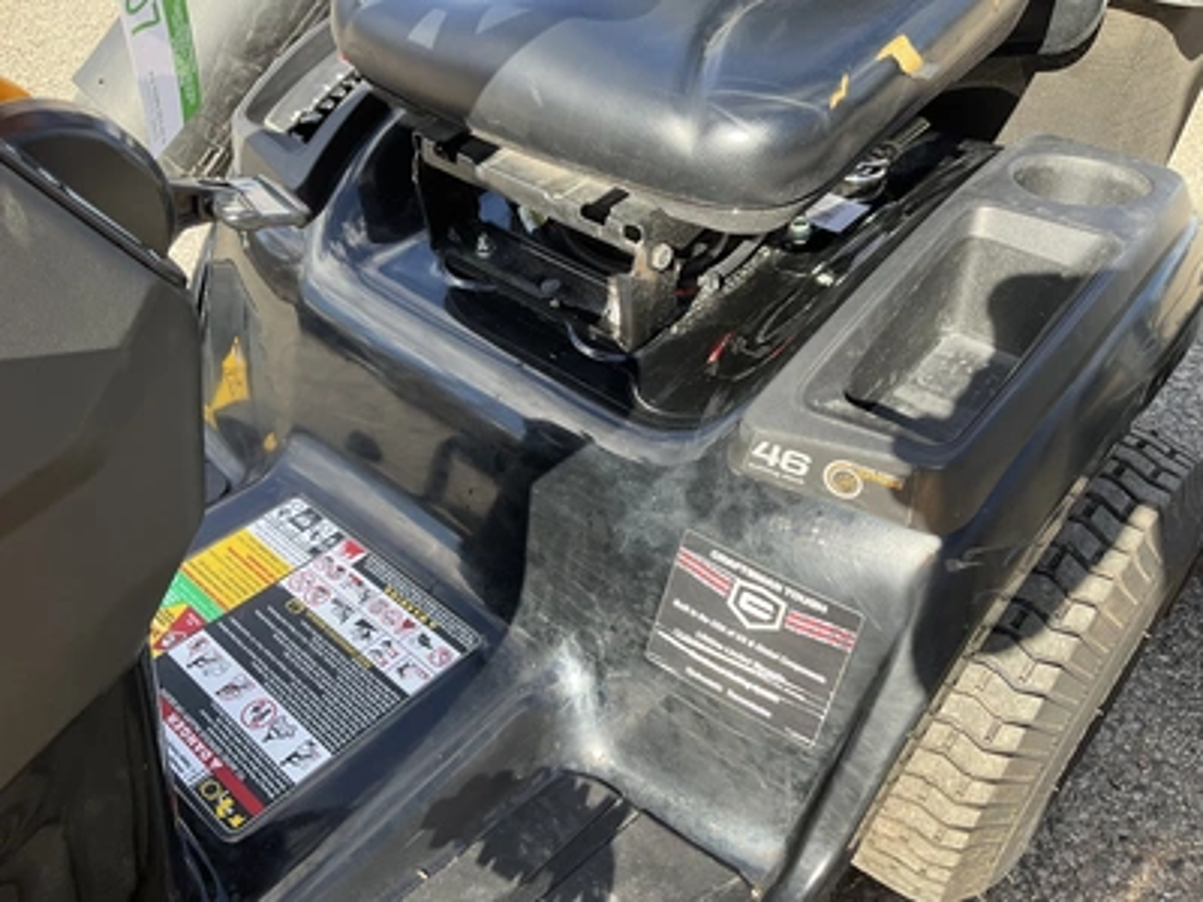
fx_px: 1008
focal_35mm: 29
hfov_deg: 61.7
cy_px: 451
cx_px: 602
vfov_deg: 48.2
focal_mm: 3
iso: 25
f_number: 1.8
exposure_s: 1/342
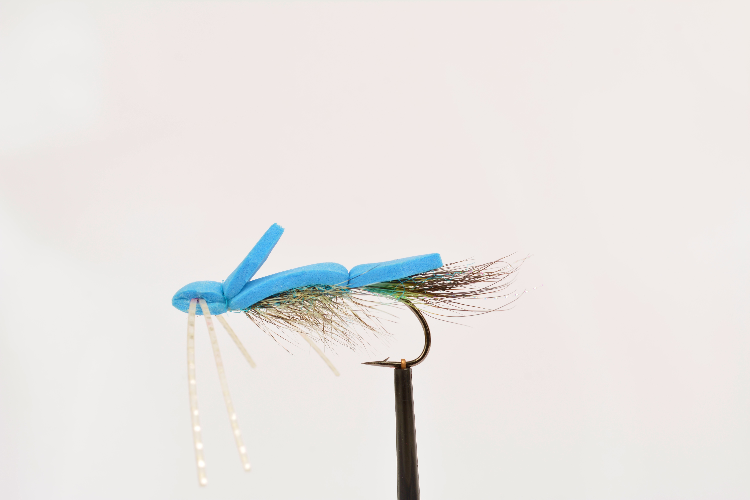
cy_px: 250
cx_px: 375
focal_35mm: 60
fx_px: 1250
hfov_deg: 33.4
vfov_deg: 22.6
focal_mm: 40
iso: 100
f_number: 11
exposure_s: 1/25
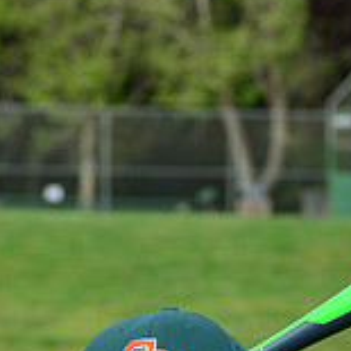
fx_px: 4004
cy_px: 623
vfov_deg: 5.0
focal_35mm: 349
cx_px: 234
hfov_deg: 5.0
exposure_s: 1/200
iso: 200
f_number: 10
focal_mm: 110
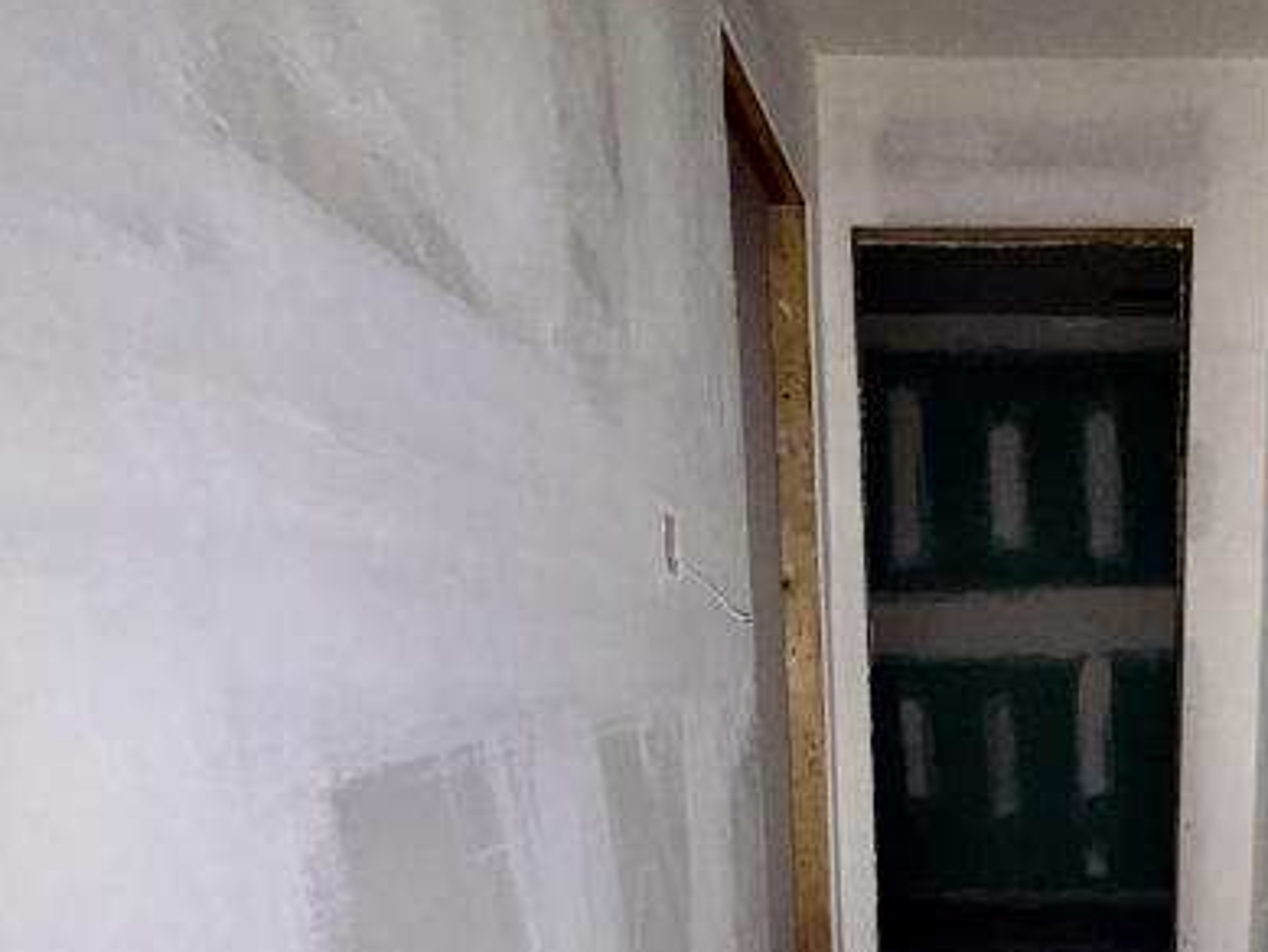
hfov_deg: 64.6
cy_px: 799
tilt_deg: -7.6
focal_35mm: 24
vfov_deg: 52.1
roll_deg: +2.3
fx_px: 879
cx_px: 1032
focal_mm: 2.22
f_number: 2.2
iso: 125
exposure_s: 1/60
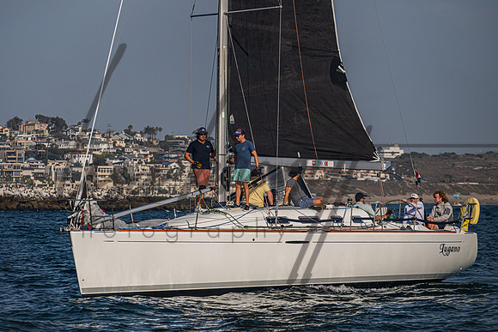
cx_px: 226
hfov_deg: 8.2
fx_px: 3477
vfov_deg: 5.5
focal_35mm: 251
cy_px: 149
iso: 400
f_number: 6.3
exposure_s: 1/2000
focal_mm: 200
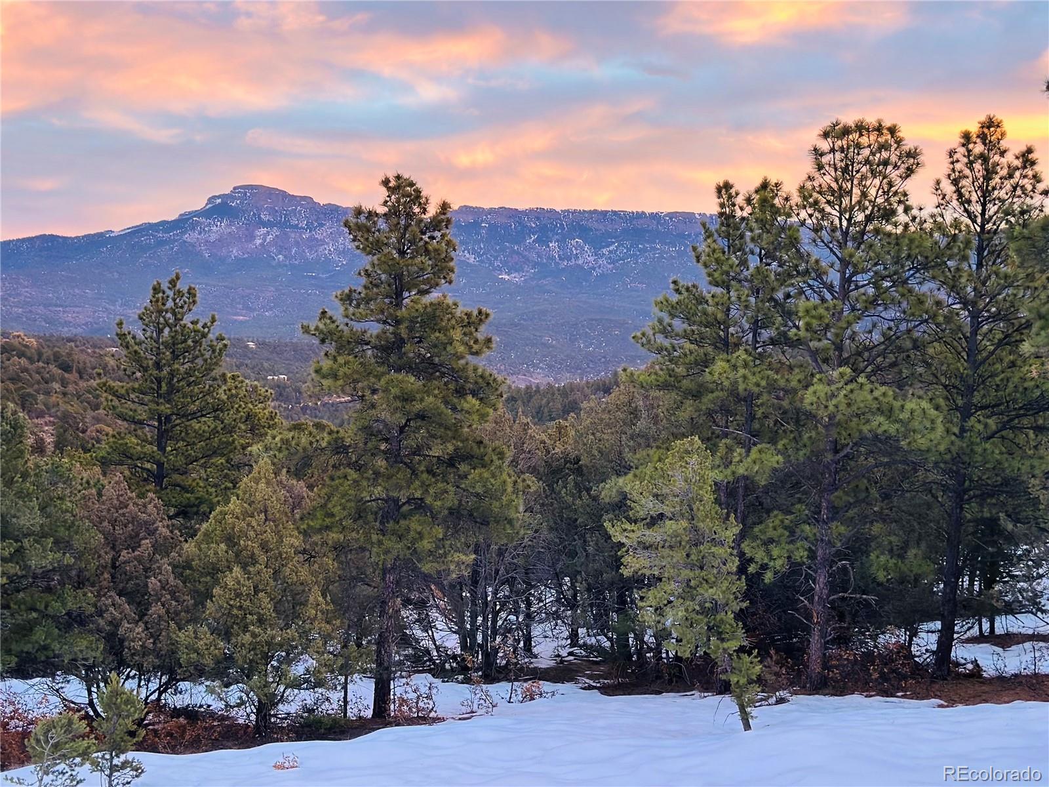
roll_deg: -1.9
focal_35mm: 48
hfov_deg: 39.7
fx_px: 1455
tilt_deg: -2.9
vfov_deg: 30.3
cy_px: 394
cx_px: 524
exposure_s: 1/40
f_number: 1.78
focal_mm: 6.86
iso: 400
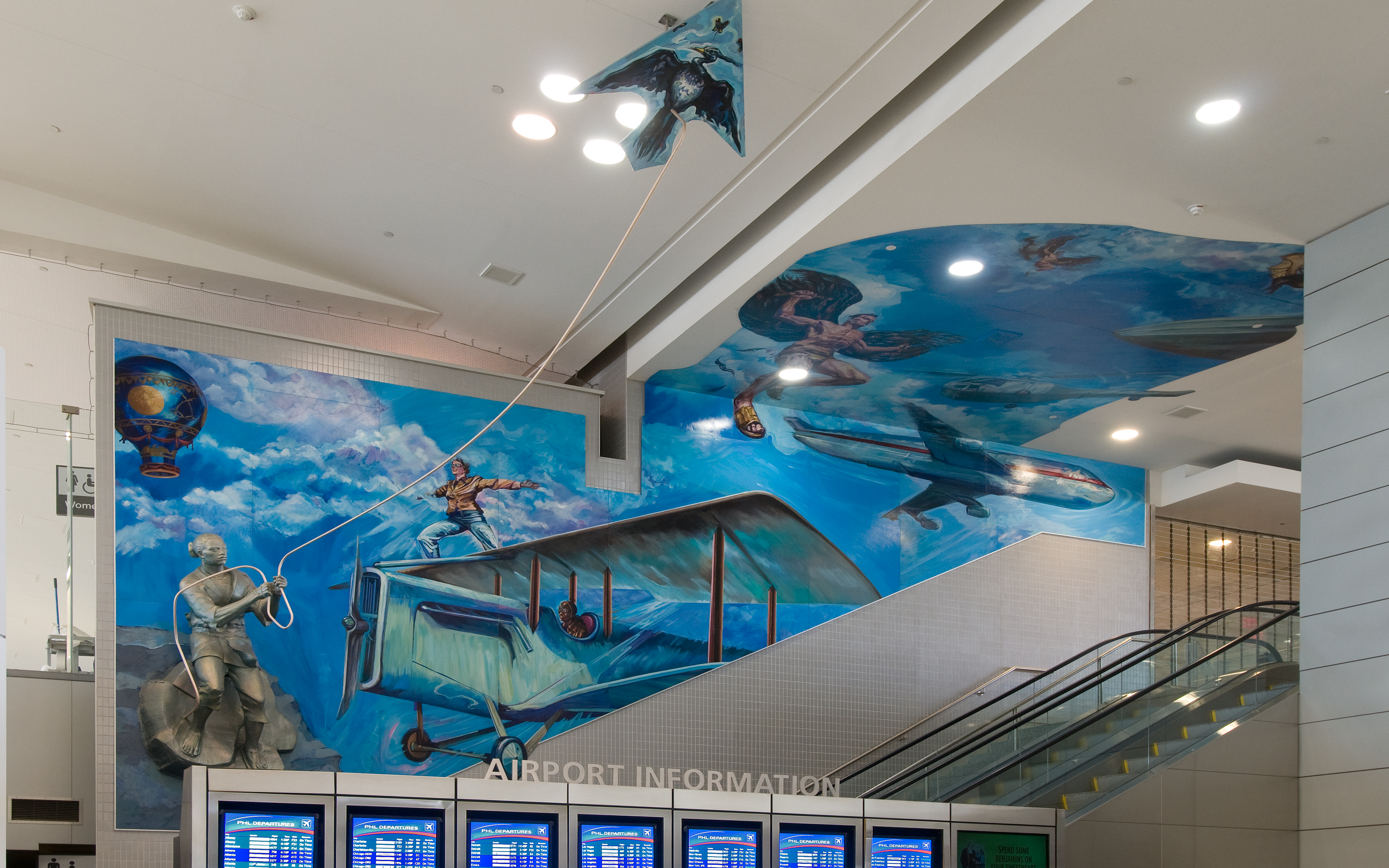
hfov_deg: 51.5
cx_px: 622
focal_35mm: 38
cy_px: 461
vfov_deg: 33.6
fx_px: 1438
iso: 200
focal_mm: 22
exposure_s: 1/5
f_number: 8
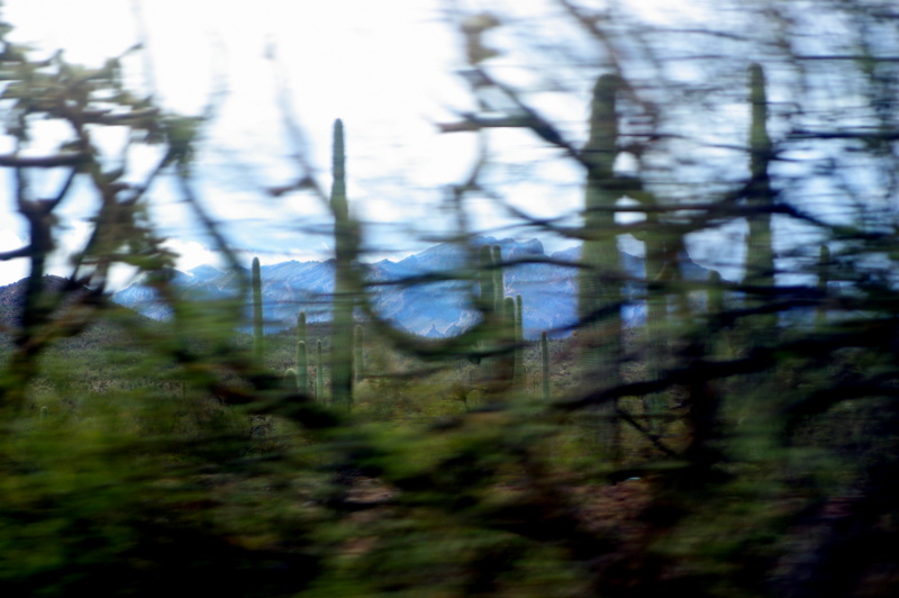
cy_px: 299
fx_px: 2807
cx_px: 450
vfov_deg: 12.2
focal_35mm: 112
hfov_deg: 18.2
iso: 100
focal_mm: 75
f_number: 2.8
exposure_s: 1/250
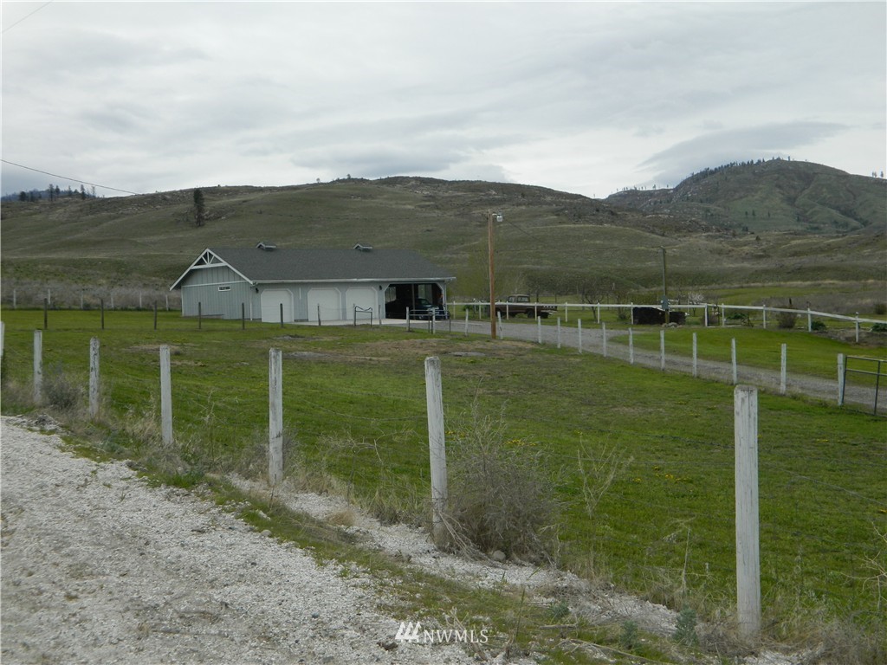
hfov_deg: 40.4
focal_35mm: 47
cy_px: 332
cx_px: 444
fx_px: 1204
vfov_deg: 30.9
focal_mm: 8.4
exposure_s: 1/125
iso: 80
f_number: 10.2
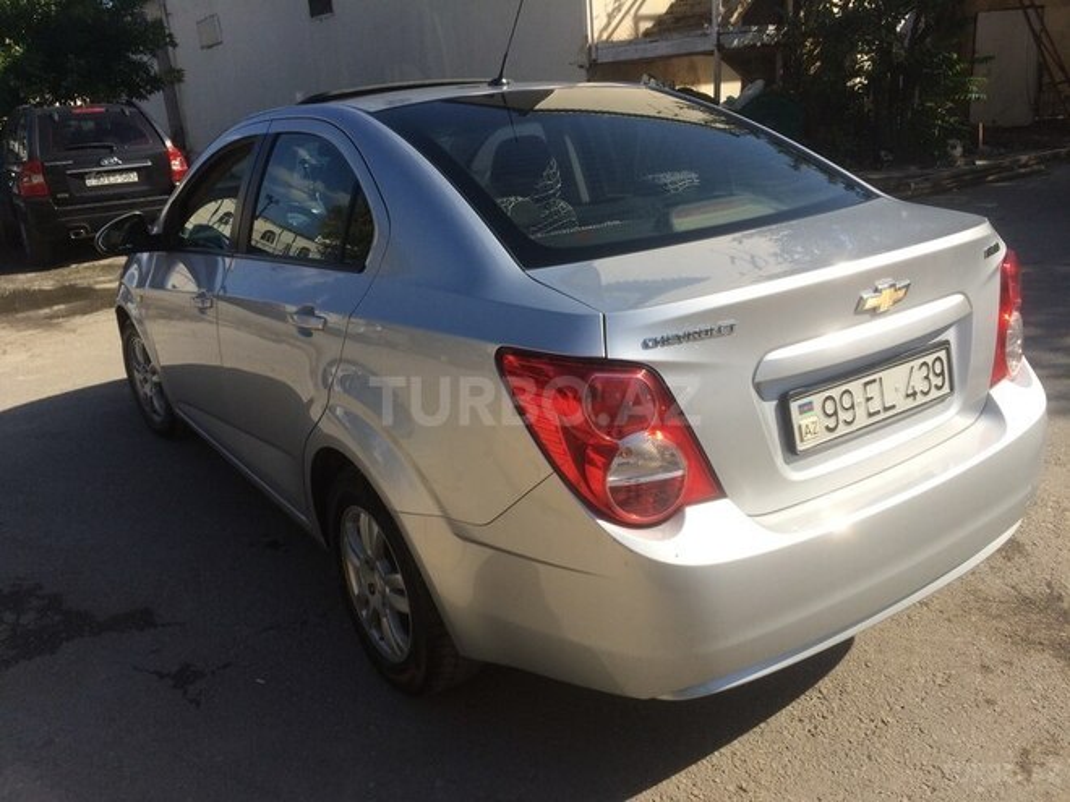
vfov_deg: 48.2
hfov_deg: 61.7
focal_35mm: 29
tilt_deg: -21.3
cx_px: 535
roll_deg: +3.6
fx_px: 896
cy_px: 401
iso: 32
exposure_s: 1/2053
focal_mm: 4.15
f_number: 2.2
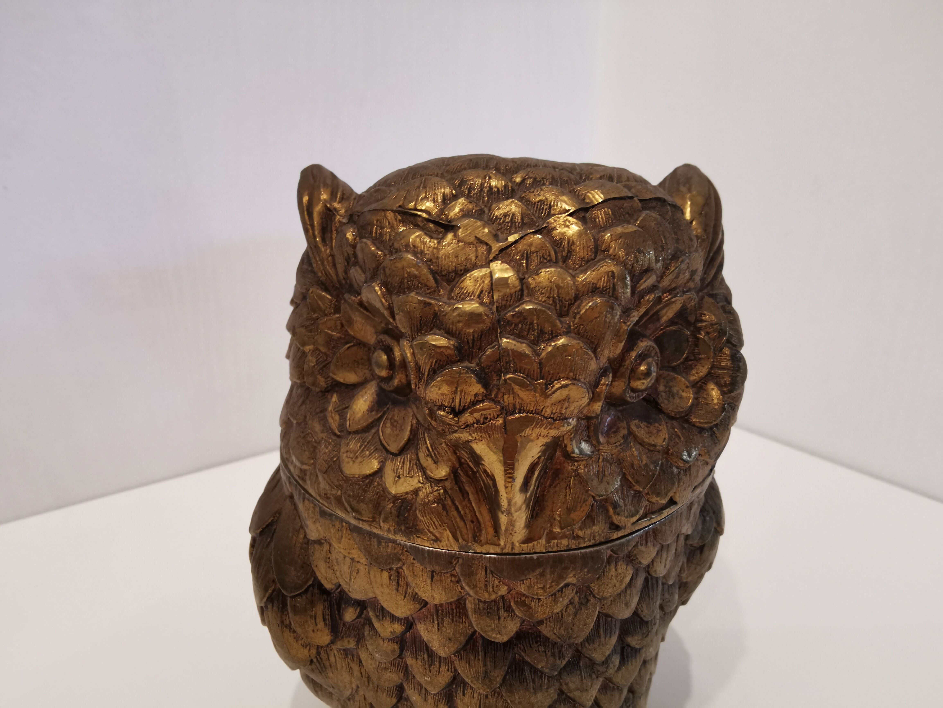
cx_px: 472
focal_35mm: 17
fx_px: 463
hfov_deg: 91.0
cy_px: 354
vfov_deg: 74.7
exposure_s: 1/33.3
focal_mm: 2.26
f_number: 2.2
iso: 200
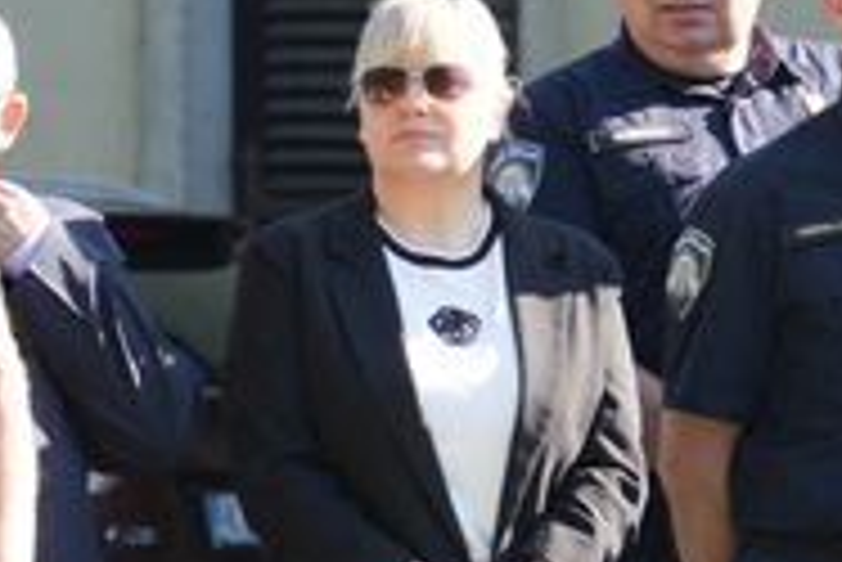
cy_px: 285
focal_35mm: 640
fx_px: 14980
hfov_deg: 3.2
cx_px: -365
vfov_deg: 2.2
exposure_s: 1/125
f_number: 6.3
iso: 200
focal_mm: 117
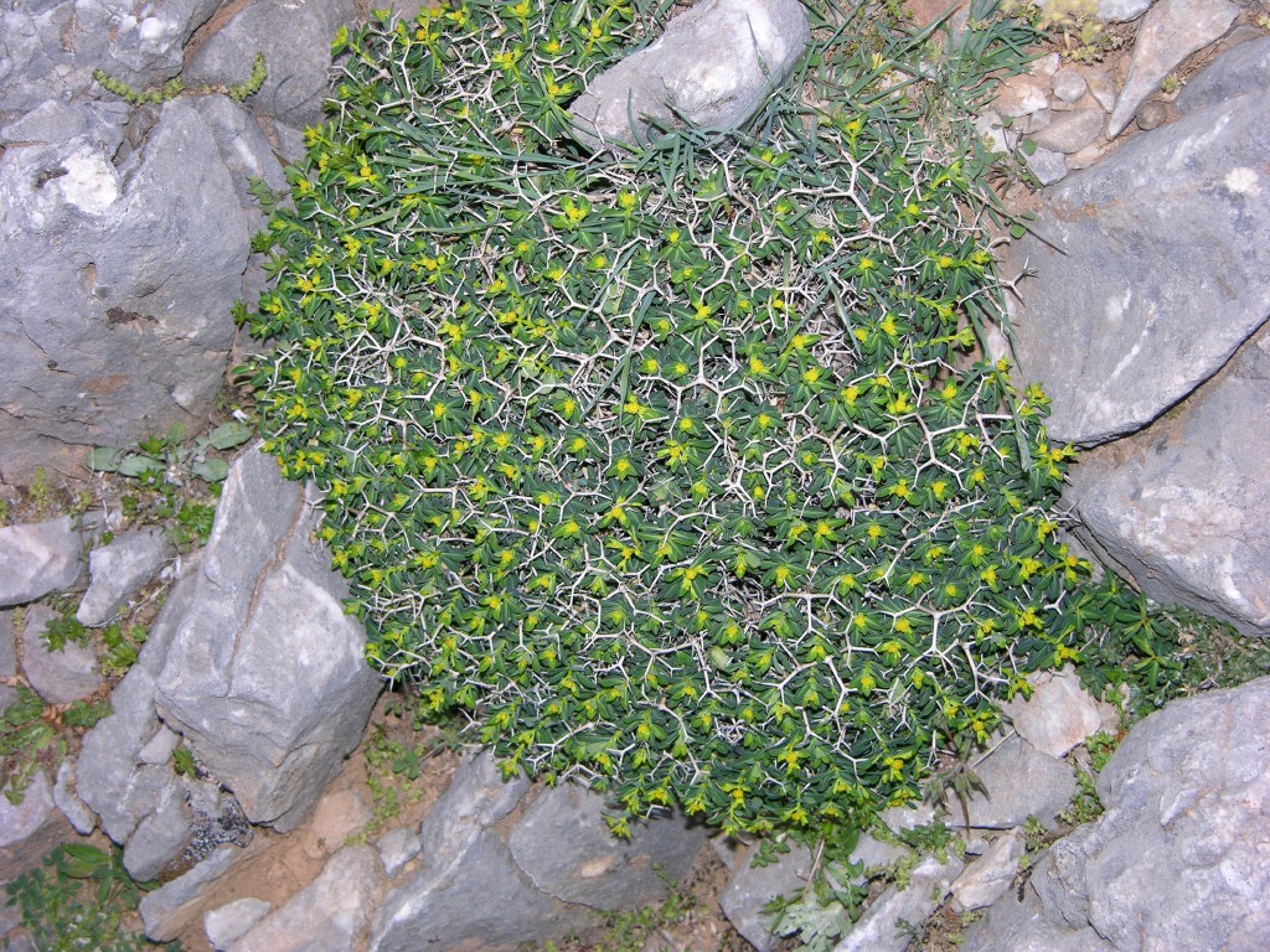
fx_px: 2568
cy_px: 476
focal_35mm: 70
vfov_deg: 21.0
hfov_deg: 27.8
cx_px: 635
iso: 50
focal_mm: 17.8
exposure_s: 1/120
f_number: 3.3
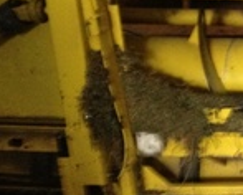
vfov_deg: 12.3
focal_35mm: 126
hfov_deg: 13.8
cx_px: 417
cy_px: 89
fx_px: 907
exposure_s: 1/20
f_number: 2.4
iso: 250
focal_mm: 4.28
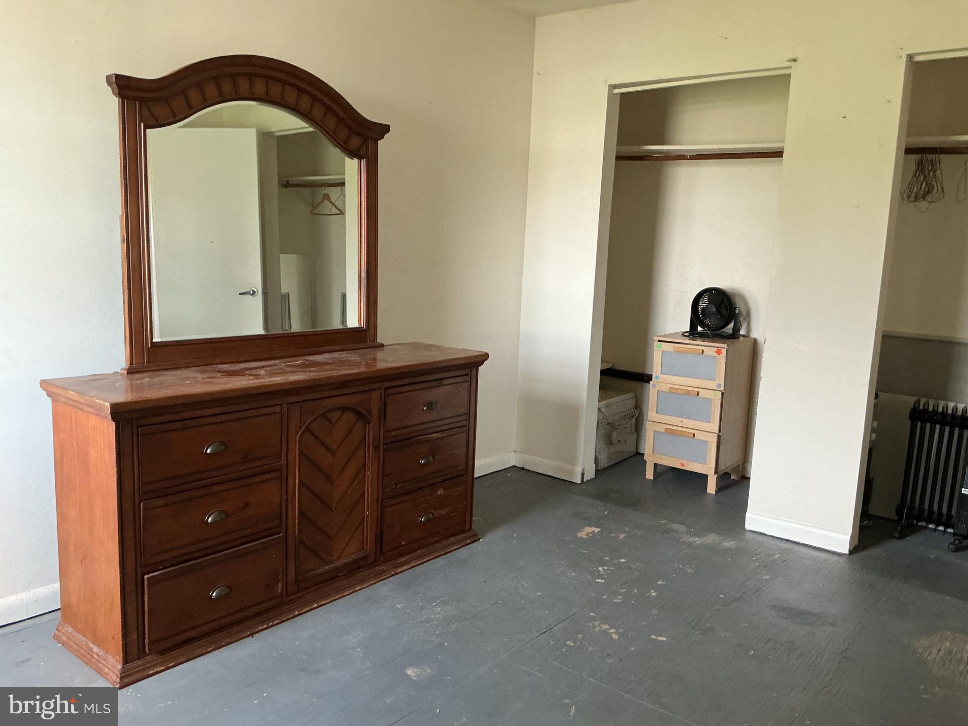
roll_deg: -1.6
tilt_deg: -8.2
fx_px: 811
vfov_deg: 48.2
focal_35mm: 29
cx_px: 484
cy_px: 363
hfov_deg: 61.7
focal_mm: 3
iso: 160
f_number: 1.8
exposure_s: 1/60
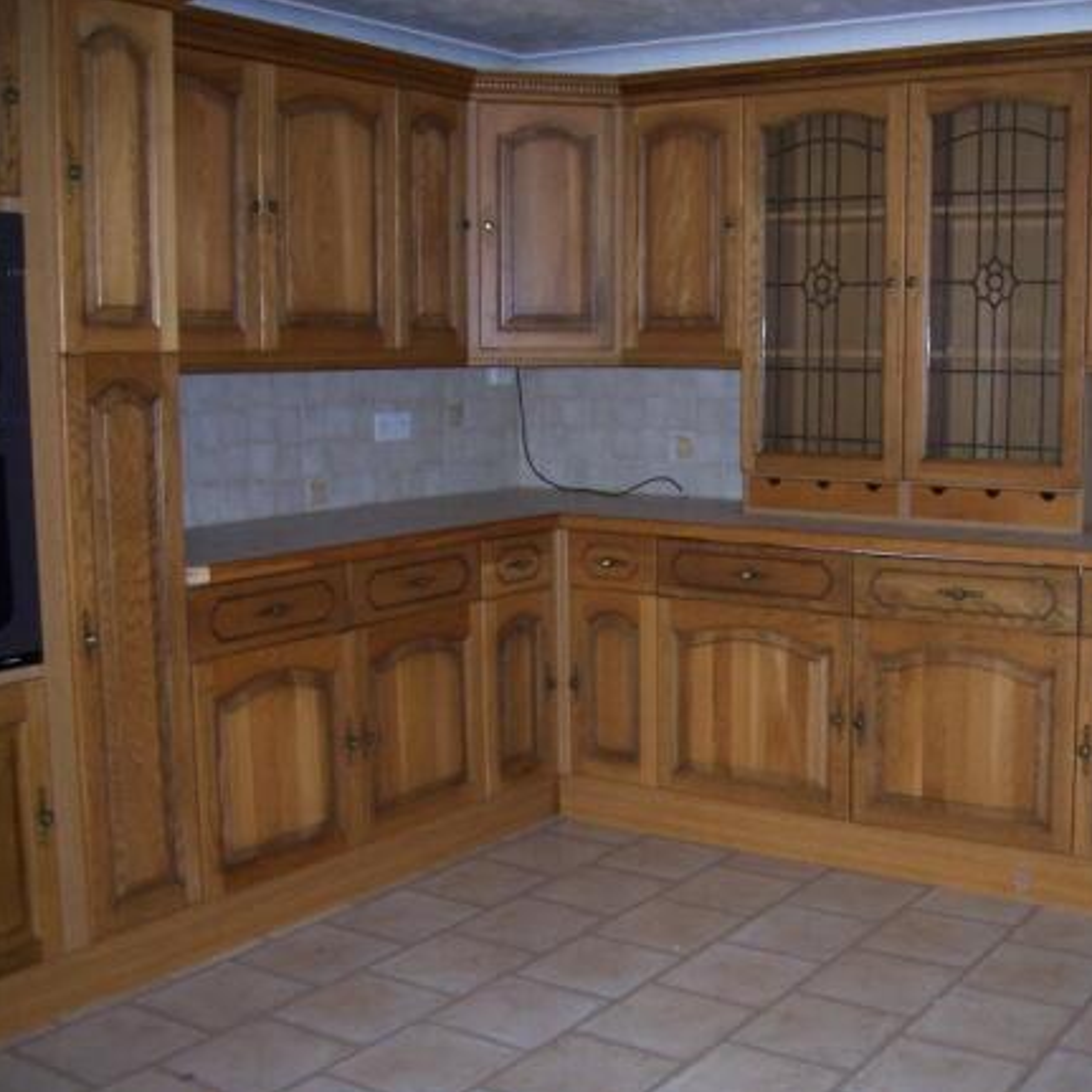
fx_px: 1535
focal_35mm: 43
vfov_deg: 39.2
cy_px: 546
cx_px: 688
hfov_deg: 38.9
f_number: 3
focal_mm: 6
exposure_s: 1/60
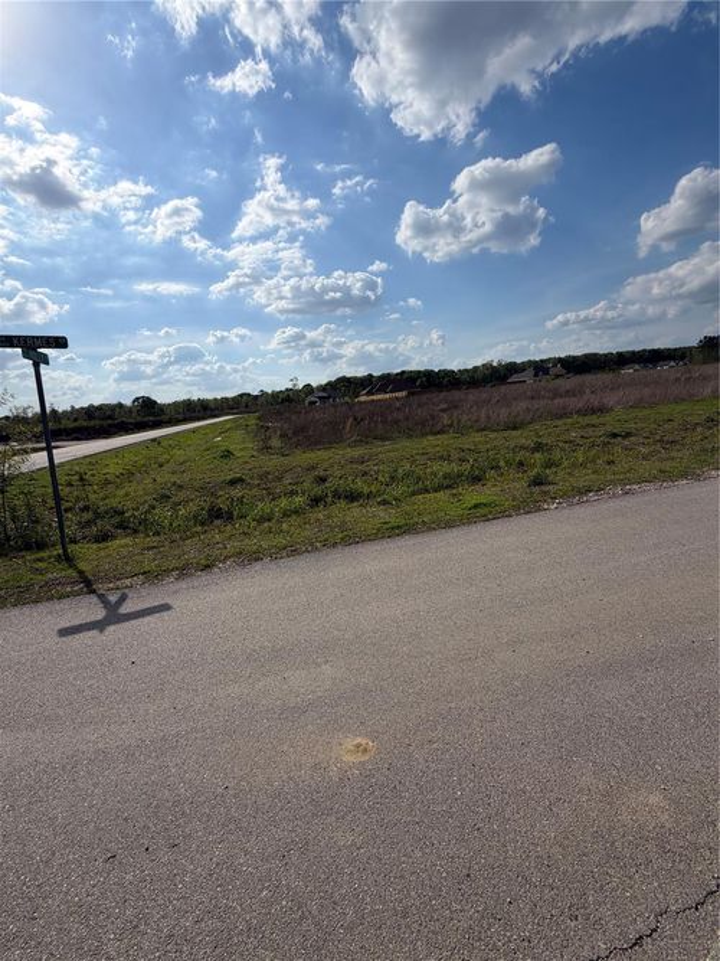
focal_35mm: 14
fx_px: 388
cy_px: 480
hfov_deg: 85.7
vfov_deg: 102.1
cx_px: 360
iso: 25
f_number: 2.2
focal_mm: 2.22
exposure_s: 1/2320
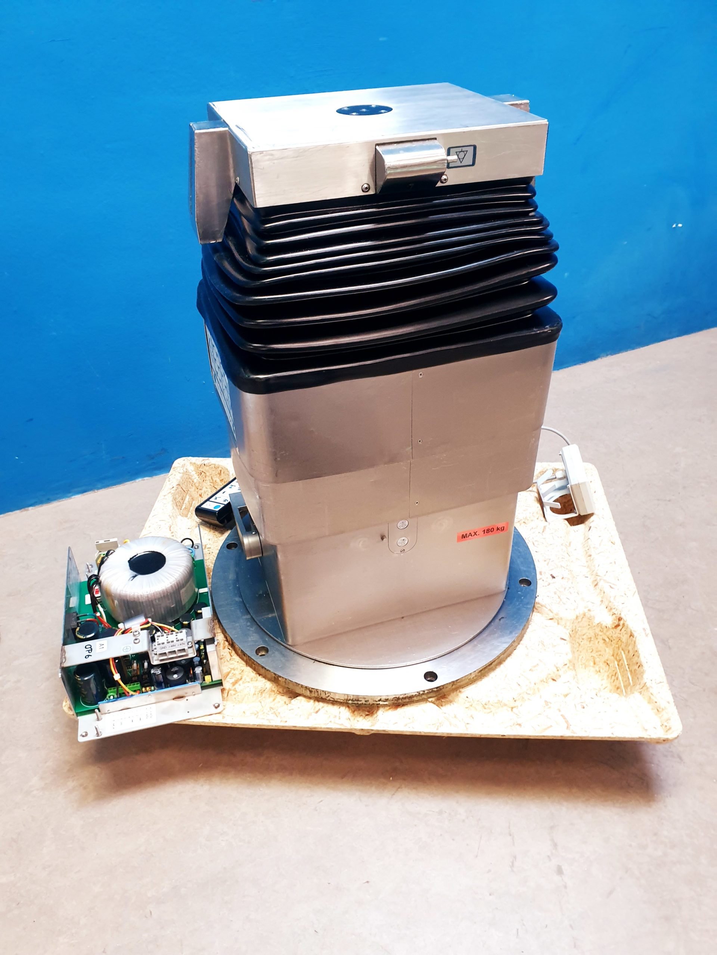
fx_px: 718
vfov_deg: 67.3
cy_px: 478
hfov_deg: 53.1
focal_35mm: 26
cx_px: 358
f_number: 2.4
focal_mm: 4.3
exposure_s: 1/33
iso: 320
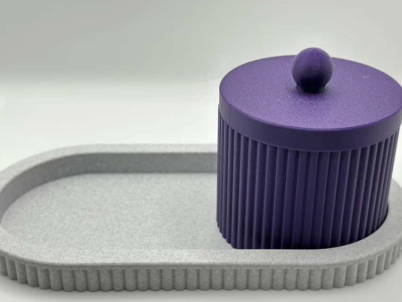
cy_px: 164
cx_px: 204
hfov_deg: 33.2
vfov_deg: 25.2
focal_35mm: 58
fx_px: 674
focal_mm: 6.86
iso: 80
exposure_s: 1/225
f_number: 1.78
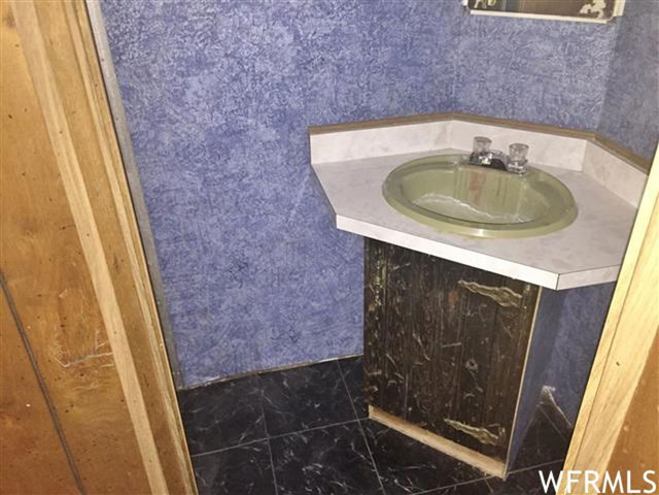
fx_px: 552
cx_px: 330
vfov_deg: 48.2
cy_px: 248
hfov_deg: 61.7
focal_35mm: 29
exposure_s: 1/16
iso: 250
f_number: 2.2
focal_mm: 4.15
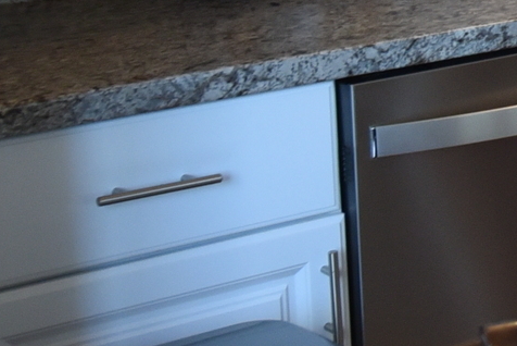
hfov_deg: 12.1
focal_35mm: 129
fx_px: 1854
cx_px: 1300
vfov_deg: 10.2
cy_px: -208
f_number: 4.5
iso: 1000
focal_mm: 20
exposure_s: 1/80
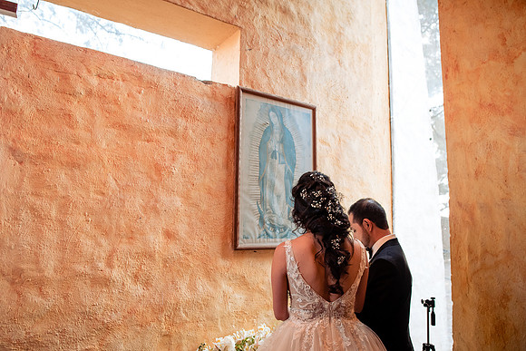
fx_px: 351
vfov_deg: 53.2
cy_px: 176
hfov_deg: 73.7
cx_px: 263
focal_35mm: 24
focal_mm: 24
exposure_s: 1/160
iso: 1250
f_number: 3.5
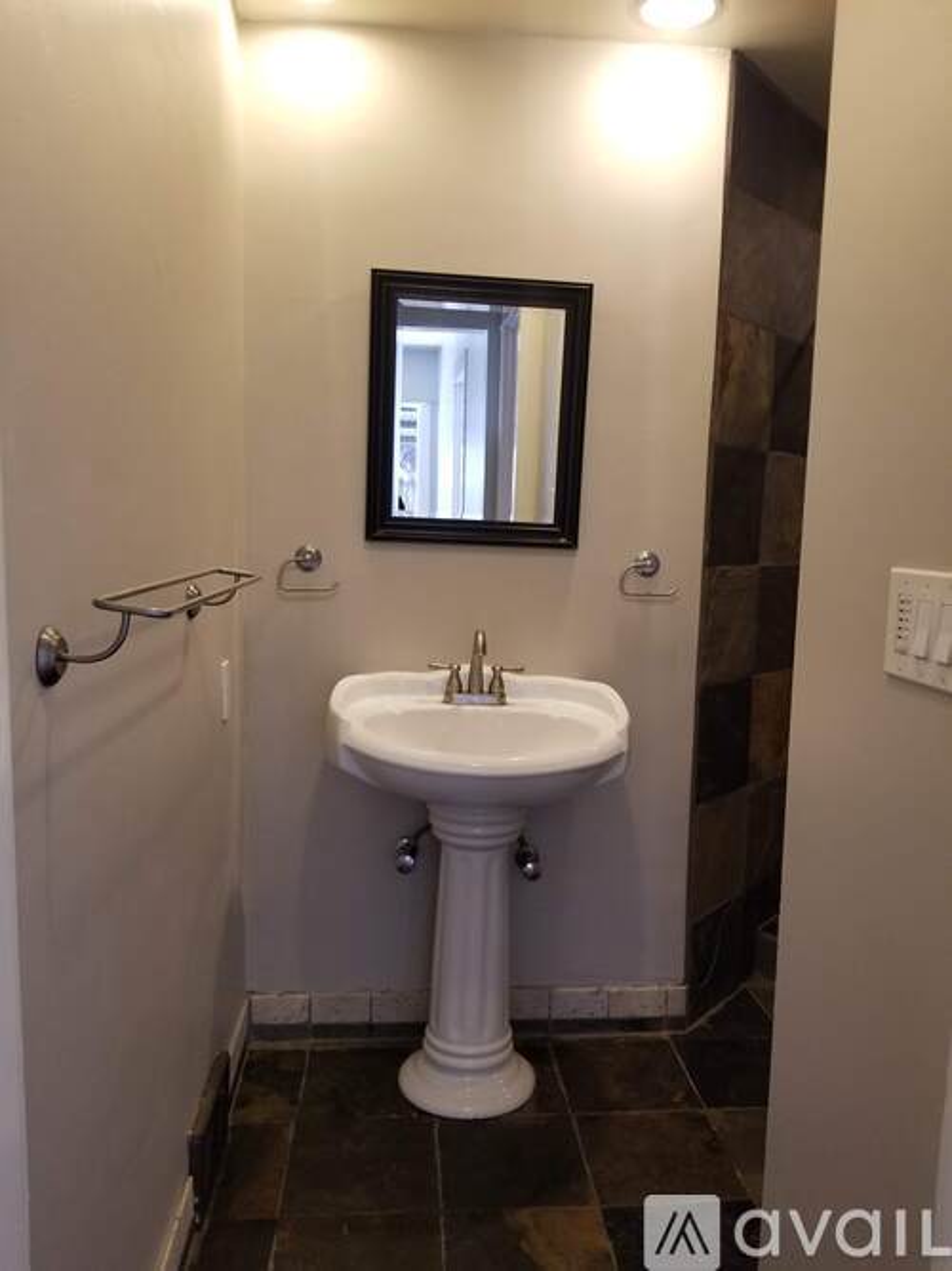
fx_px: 954
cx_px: 476
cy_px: 636
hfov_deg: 53.0
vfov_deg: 67.3
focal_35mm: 26
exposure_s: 1/60
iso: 160
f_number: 1.7
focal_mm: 4.3
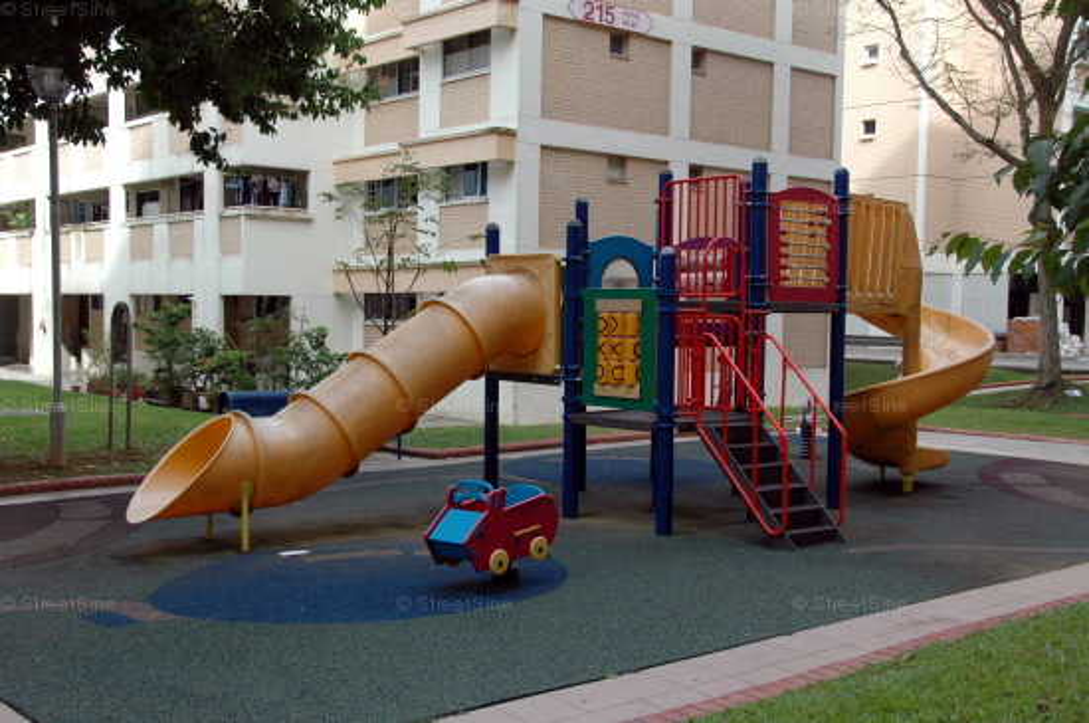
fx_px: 1178
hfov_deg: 49.6
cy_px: 362
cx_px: 544
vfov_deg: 34.1
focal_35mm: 39
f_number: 7.1
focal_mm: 26
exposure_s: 1/200
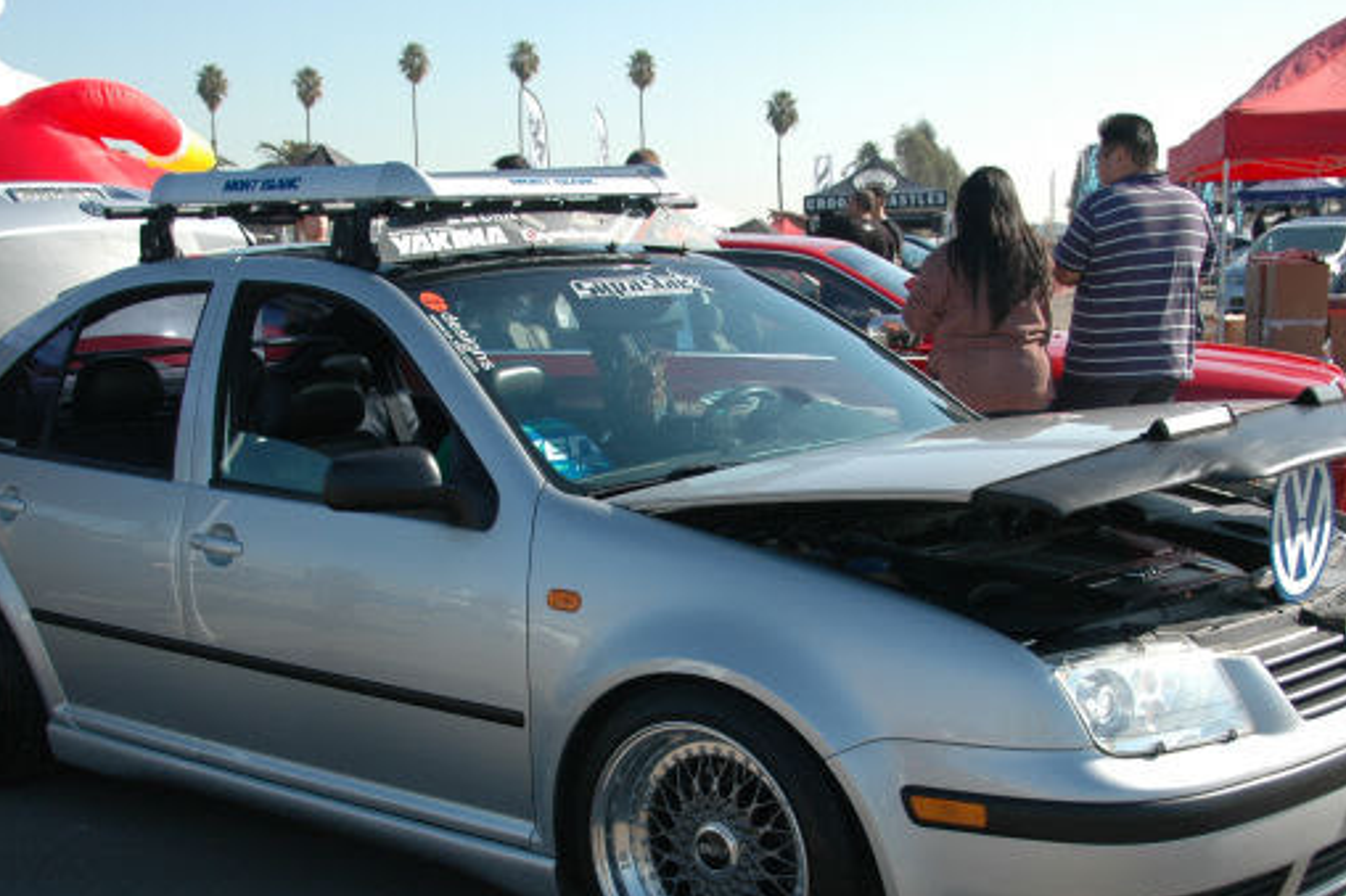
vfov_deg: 26.3
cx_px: 632
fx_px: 1906
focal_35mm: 51
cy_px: 605
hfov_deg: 38.9
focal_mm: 24
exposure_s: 1/800
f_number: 4.5
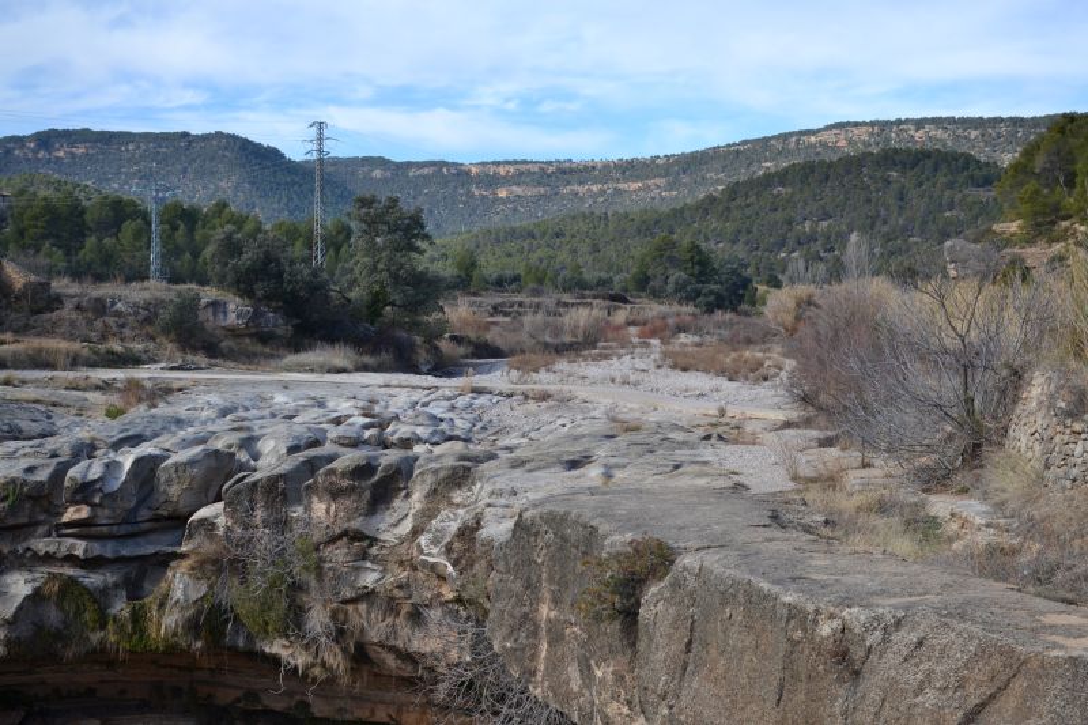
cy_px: 362
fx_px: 1586
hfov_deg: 37.9
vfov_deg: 25.7
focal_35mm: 52
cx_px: 544
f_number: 3.2
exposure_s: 1/1250
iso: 100
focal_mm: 35
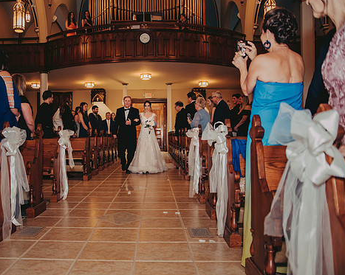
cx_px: 141
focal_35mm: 33
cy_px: 134
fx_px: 337
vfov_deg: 44.5
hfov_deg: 53.9
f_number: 2.8
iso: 800
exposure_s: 1/100
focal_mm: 28
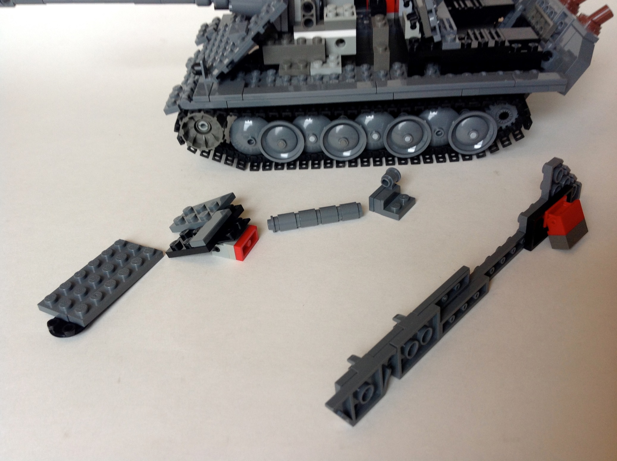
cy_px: 230
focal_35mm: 35
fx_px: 623
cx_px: 308
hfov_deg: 52.7
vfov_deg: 40.6
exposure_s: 1/24
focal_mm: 4.28
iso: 64
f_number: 2.4
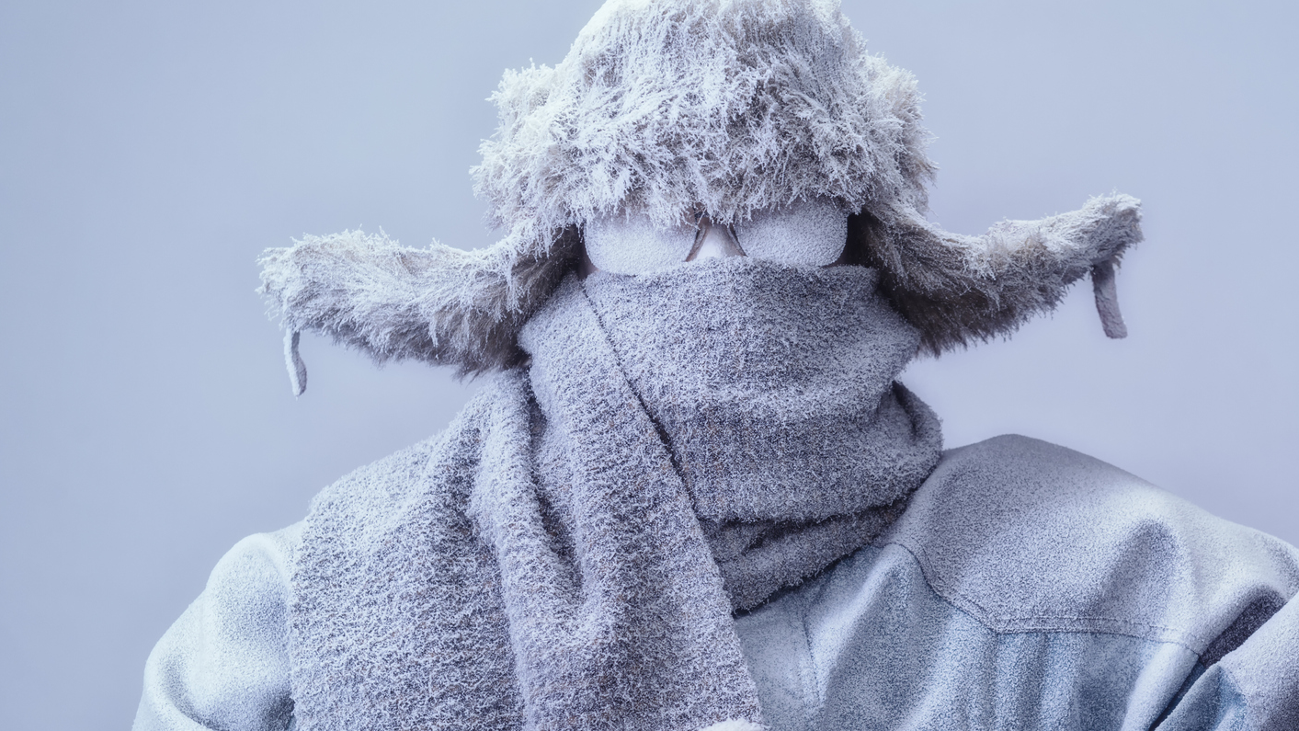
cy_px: 517
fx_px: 3031
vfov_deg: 13.7
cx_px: 923
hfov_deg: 24.0
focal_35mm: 88
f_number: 6.3
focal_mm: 56
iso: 100
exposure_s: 1/160
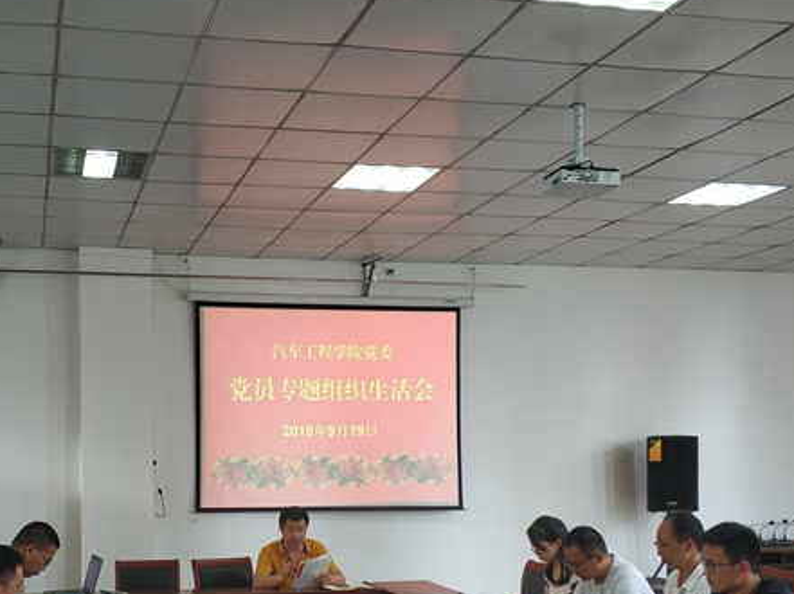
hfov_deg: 38.6
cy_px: 468
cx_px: 274
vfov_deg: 29.0
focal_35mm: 49
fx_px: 1123
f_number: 1.8
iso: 212
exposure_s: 1/25
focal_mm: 3.82
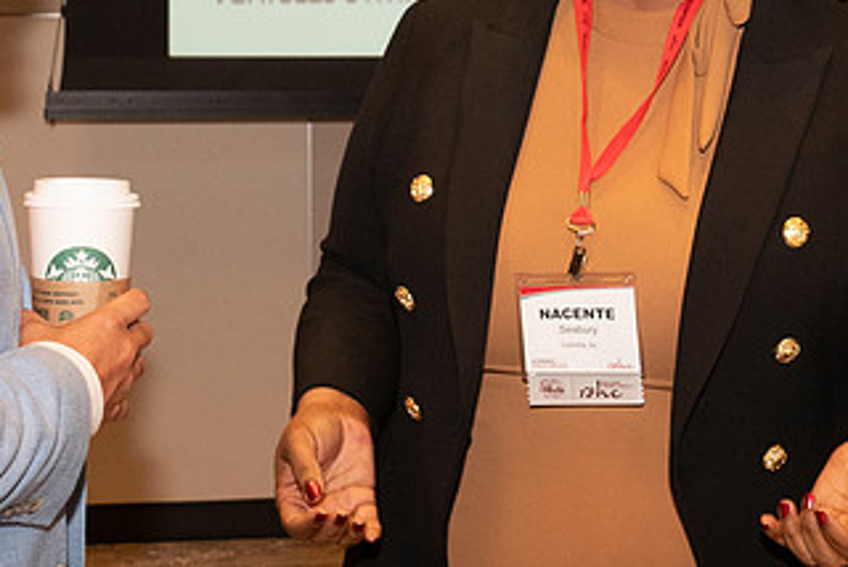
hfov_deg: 20.4
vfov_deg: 13.6
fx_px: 2358
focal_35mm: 100
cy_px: 79
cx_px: 377
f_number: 9
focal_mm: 34
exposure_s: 1/80
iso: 2000
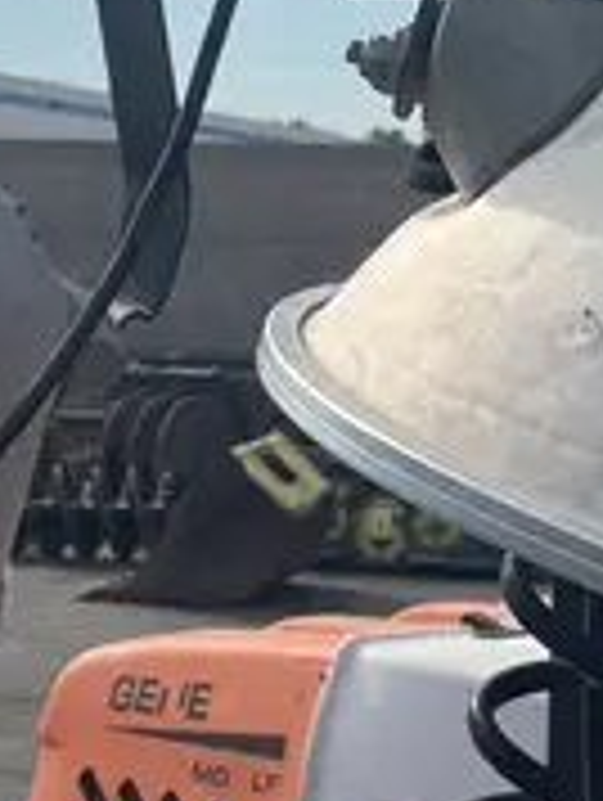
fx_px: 2479
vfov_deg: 17.7
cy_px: -74
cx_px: 549
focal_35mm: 107
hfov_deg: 13.7
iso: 50
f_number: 1.6
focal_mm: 5.1
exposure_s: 1/5848
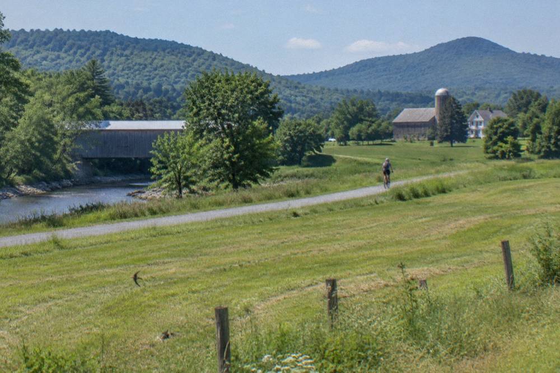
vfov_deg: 27.5
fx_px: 762
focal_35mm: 49
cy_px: 186
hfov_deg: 40.4
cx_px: 280
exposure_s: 1/250
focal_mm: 49
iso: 400
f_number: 9
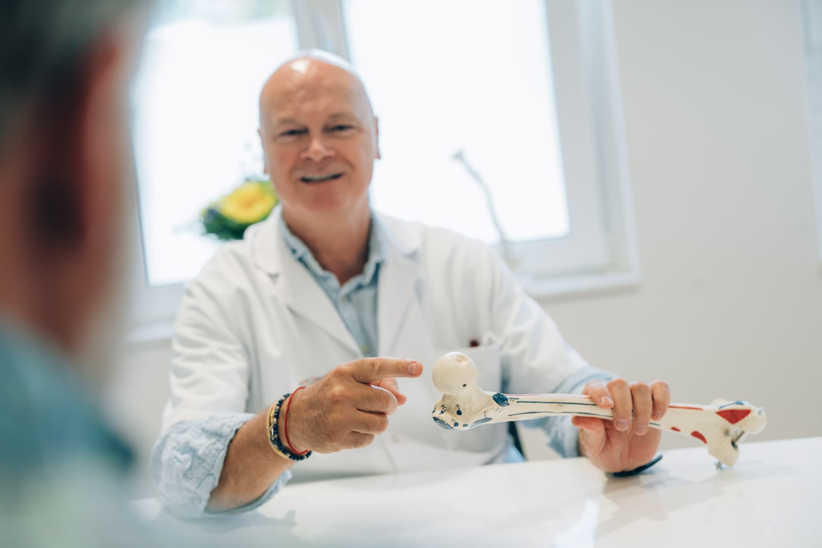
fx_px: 1255
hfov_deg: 36.3
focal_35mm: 55
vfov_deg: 24.6
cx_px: 411
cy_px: 274
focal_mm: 55
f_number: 2.5
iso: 400
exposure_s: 1/200
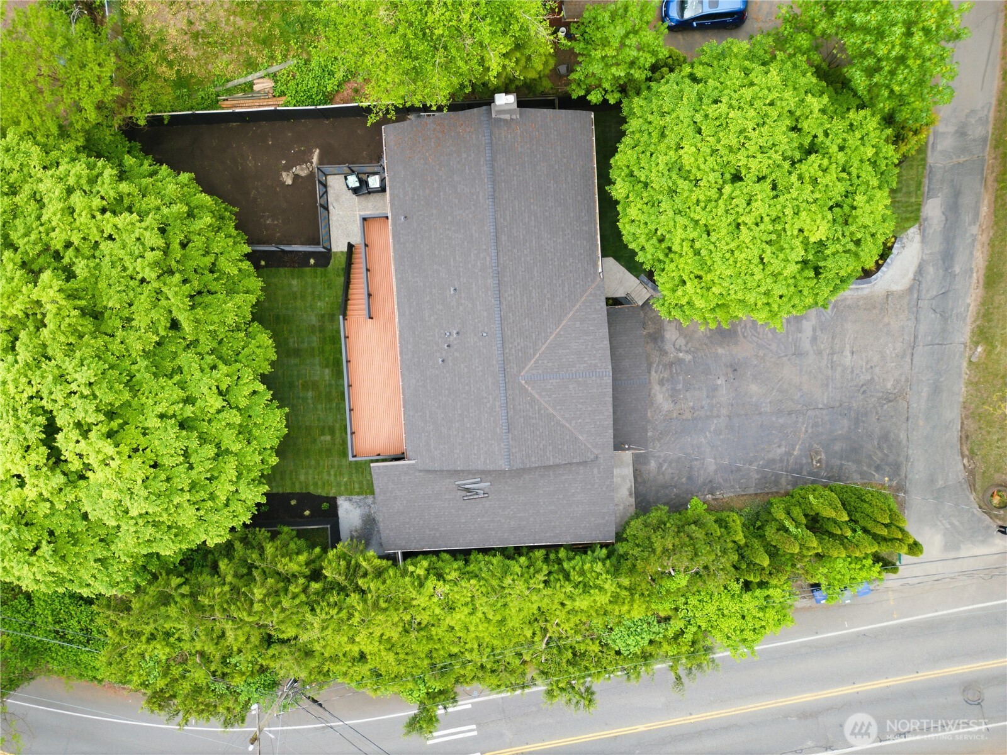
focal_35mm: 24
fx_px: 698
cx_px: 504
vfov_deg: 56.8
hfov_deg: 71.6
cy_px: 378
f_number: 1.7
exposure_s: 1/320
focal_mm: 6.7
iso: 100
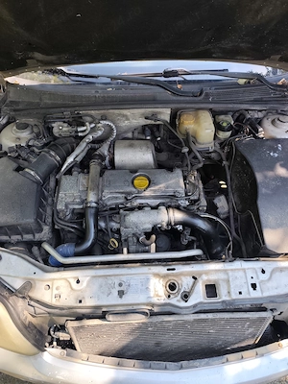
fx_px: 255
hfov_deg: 58.9
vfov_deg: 73.9
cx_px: 144
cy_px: 192
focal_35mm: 23
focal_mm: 6.19
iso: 50
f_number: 1.65
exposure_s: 1/196
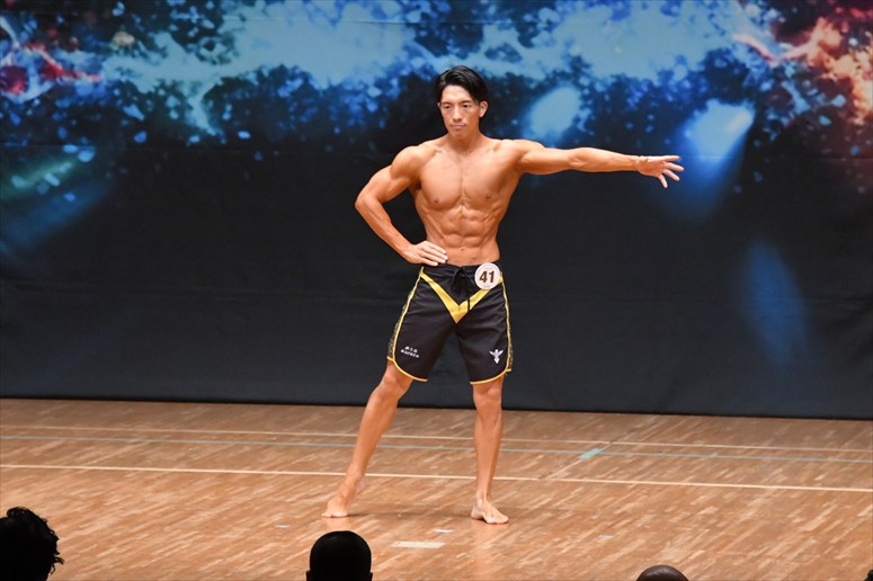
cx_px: 436
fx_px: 6544
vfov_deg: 5.1
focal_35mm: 270
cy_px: 290
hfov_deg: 7.6
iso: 8000
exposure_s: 1/400
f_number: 5.6
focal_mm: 180
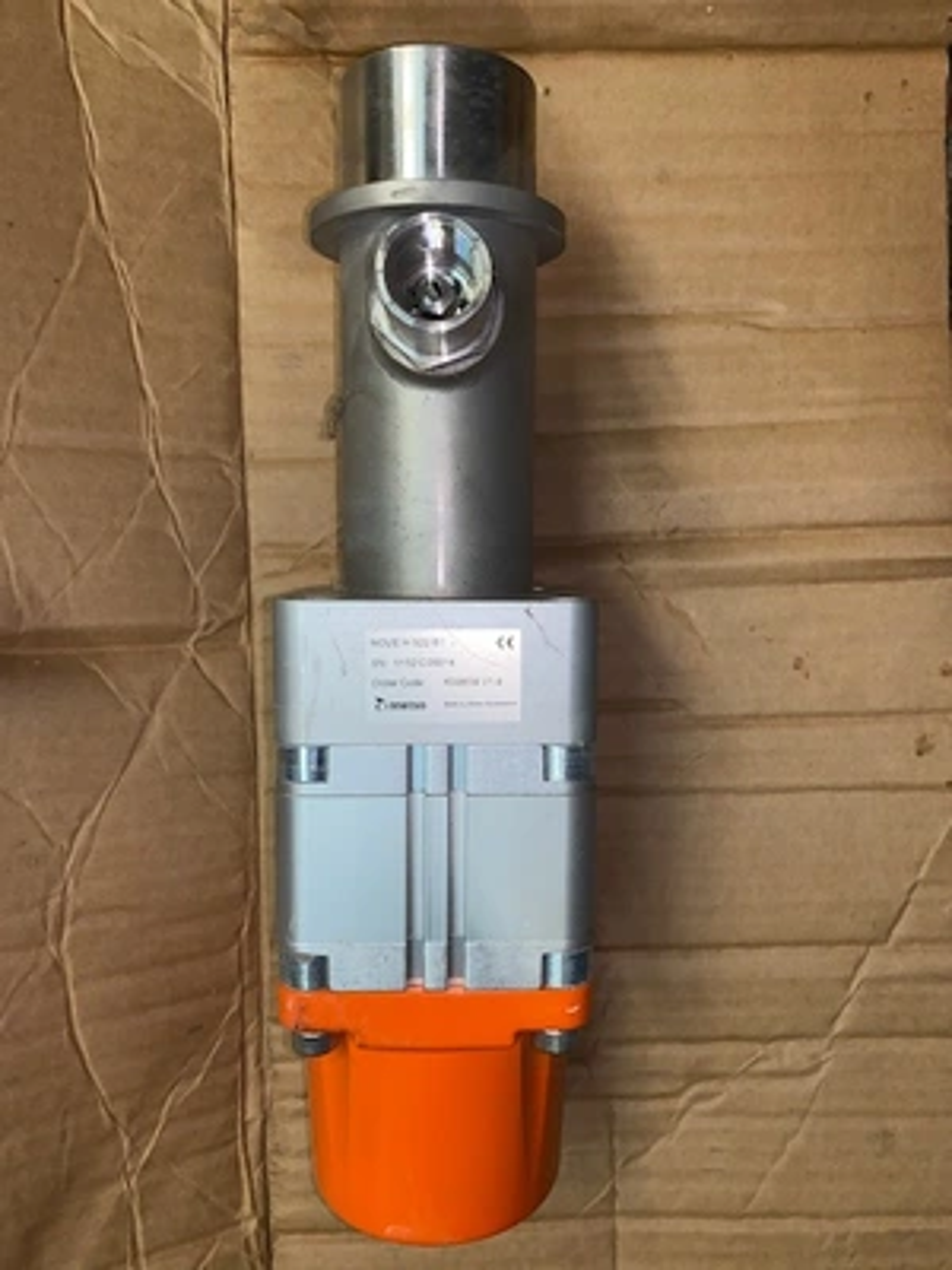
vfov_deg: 67.3
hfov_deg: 53.1
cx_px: 476
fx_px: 953
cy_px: 635
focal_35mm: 26
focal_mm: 4.25
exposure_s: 1/15
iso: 32
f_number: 1.8
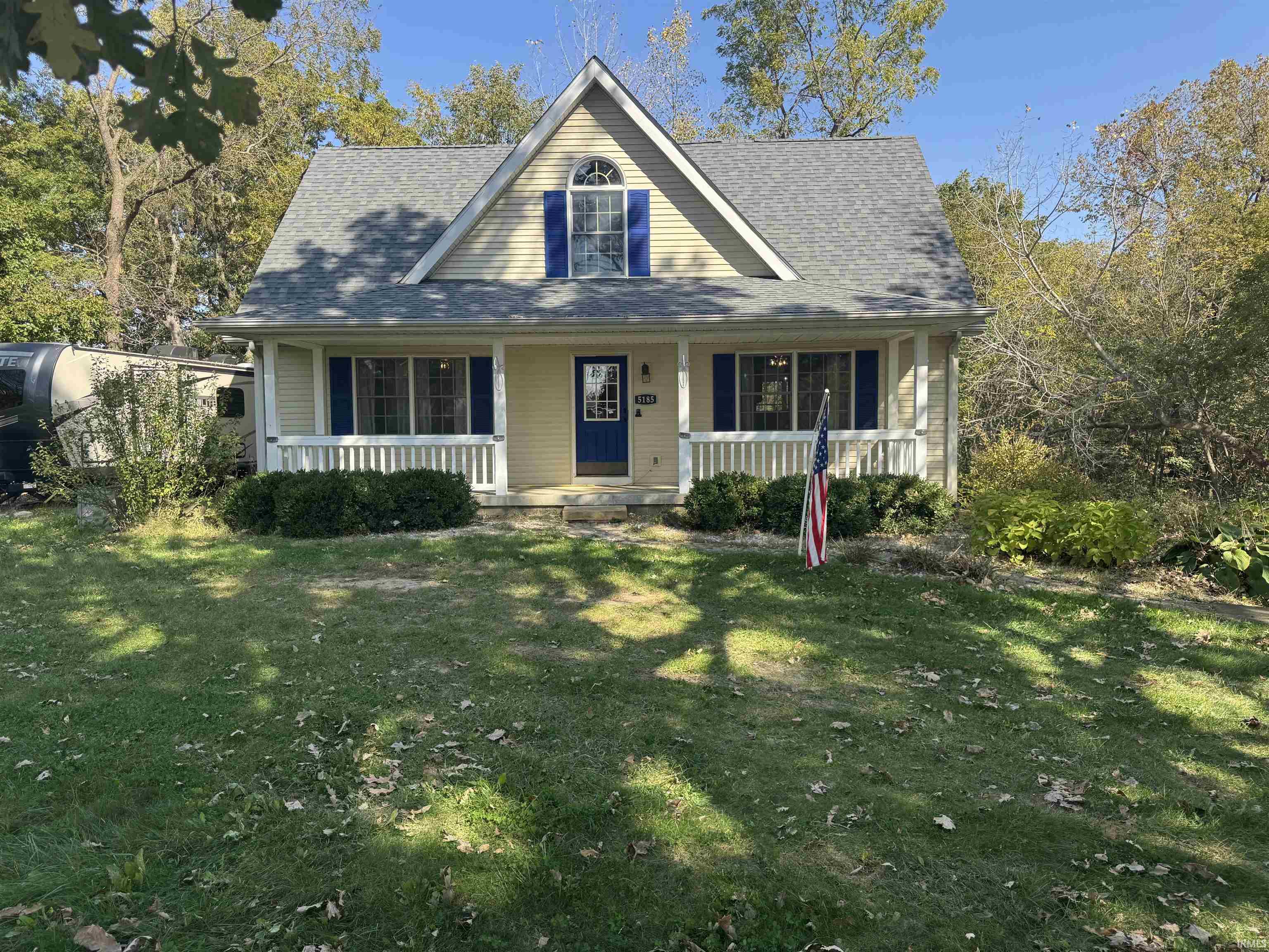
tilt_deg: -1.9
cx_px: 634
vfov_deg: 56.8
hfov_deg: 71.6
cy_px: 476
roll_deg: +0.3
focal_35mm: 24
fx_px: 880
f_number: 1.78
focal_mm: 6.76
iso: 80
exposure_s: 1/1311
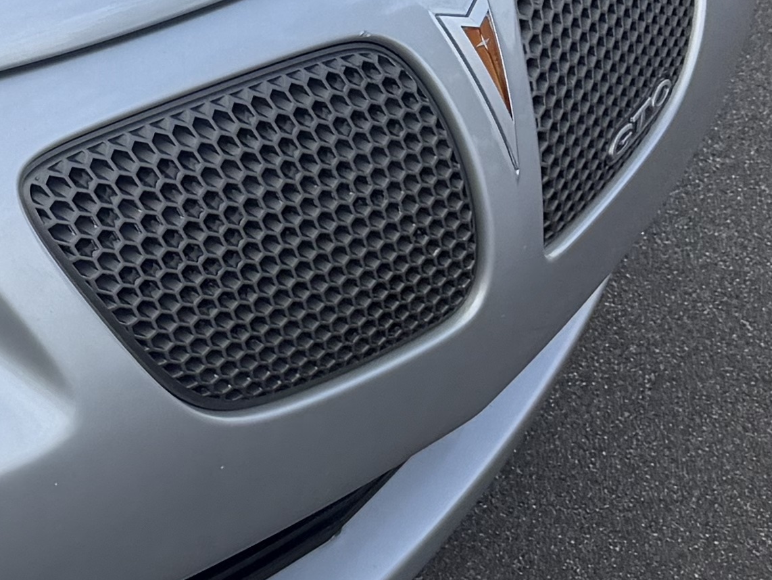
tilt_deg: -32.6
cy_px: -45
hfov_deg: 14.2
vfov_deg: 12.2
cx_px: -676
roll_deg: -1.8
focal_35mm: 120
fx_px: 2677
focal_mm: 6.76
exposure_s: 1/1689
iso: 80
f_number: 1.78
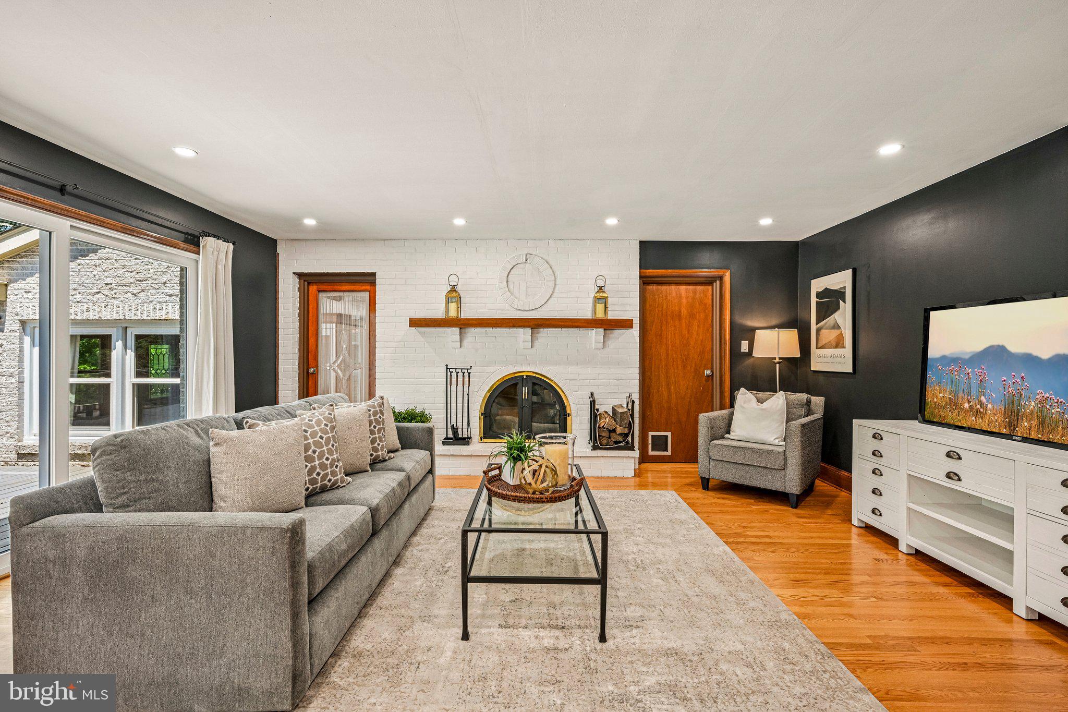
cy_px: 356
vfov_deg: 73.7
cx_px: 534
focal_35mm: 16
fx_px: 475
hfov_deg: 96.7
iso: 800
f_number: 8
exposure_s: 1/80
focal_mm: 16
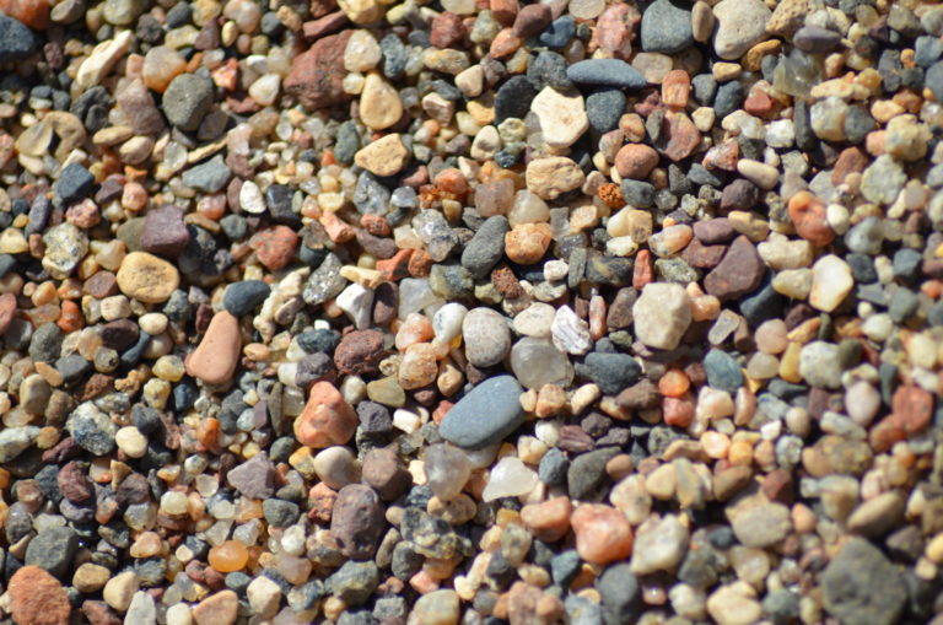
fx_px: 7255
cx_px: 472
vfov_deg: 4.9
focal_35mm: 278
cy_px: 312
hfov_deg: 7.4
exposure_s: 1/2000
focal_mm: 185
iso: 360
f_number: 5.6
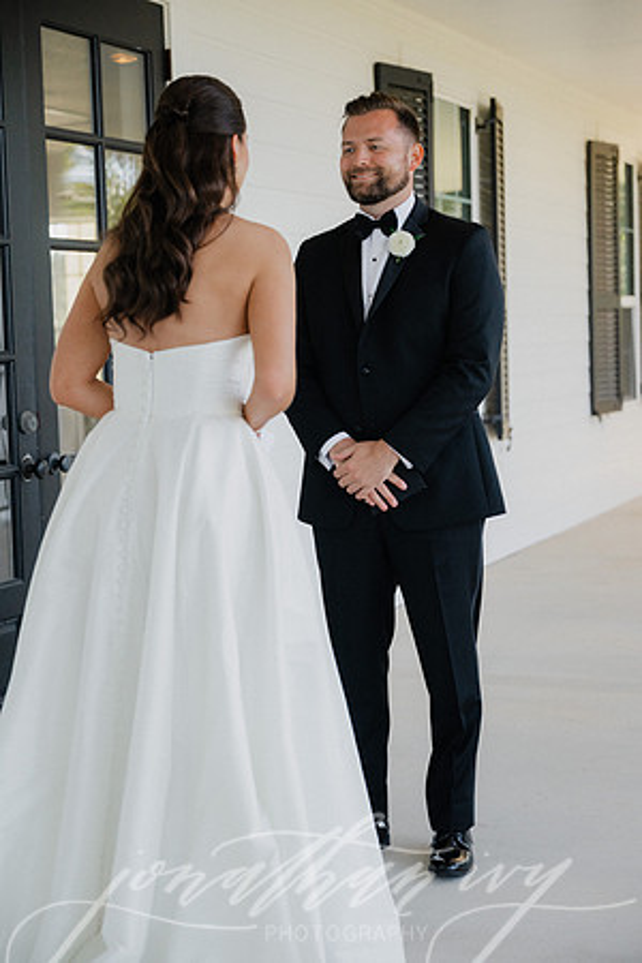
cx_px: 321
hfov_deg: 22.6
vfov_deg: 33.4
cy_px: 482
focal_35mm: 60
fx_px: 1605
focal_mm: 60
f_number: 3.2
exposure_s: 1/2000
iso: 1600
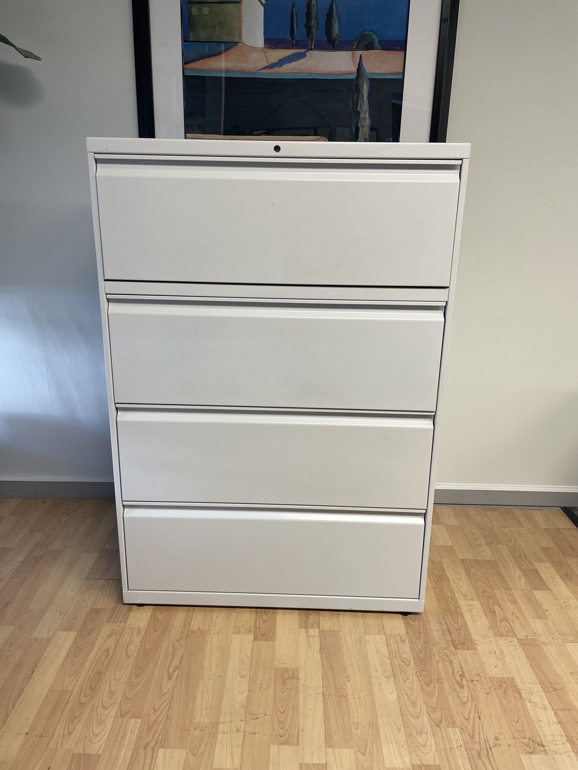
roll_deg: -0.2
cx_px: 289
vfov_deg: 67.3
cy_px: 385
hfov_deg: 53.1
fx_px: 579
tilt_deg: -17.2
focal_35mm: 26
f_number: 1.6
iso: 80
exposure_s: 1/60
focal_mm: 4.2
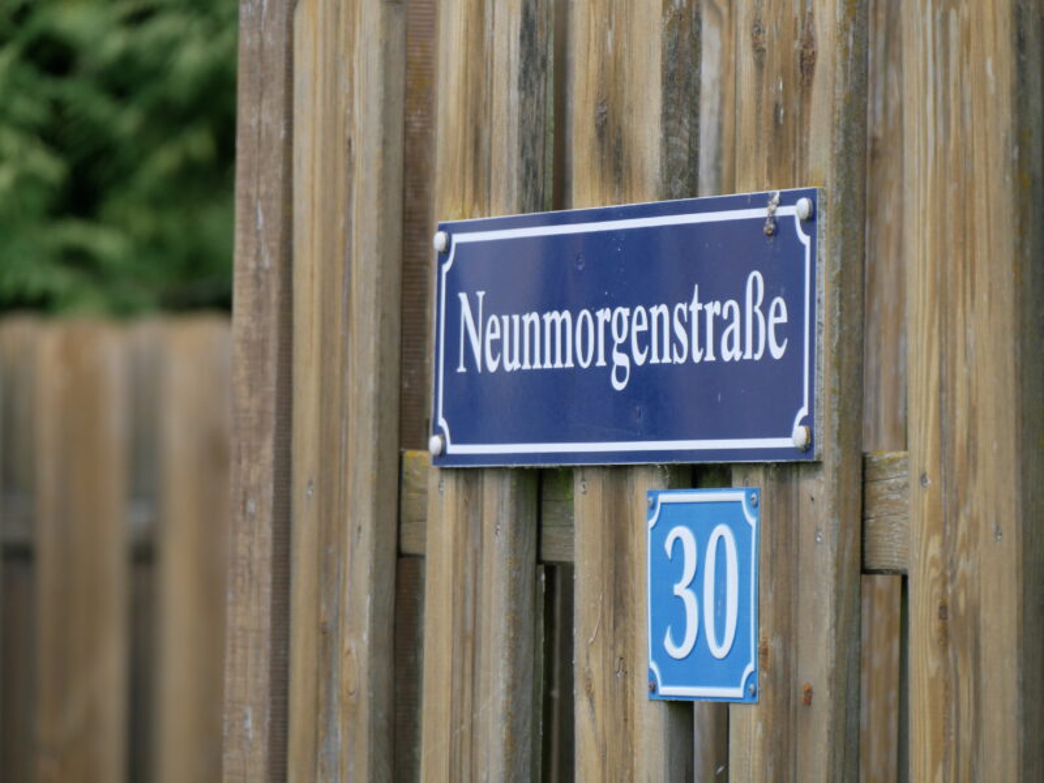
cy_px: 392
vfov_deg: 5.3
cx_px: 522
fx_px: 8445
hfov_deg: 7.1
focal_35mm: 280
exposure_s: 1/320
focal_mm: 140
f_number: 5.6
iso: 400
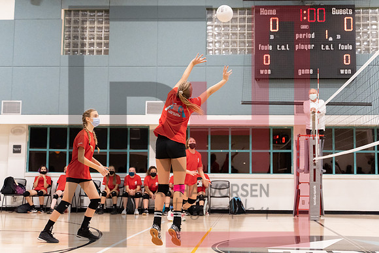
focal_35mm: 57
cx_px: 213
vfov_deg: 23.9
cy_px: 109
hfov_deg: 35.2
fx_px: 596
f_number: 2.8
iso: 5000
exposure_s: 1/1600
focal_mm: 48
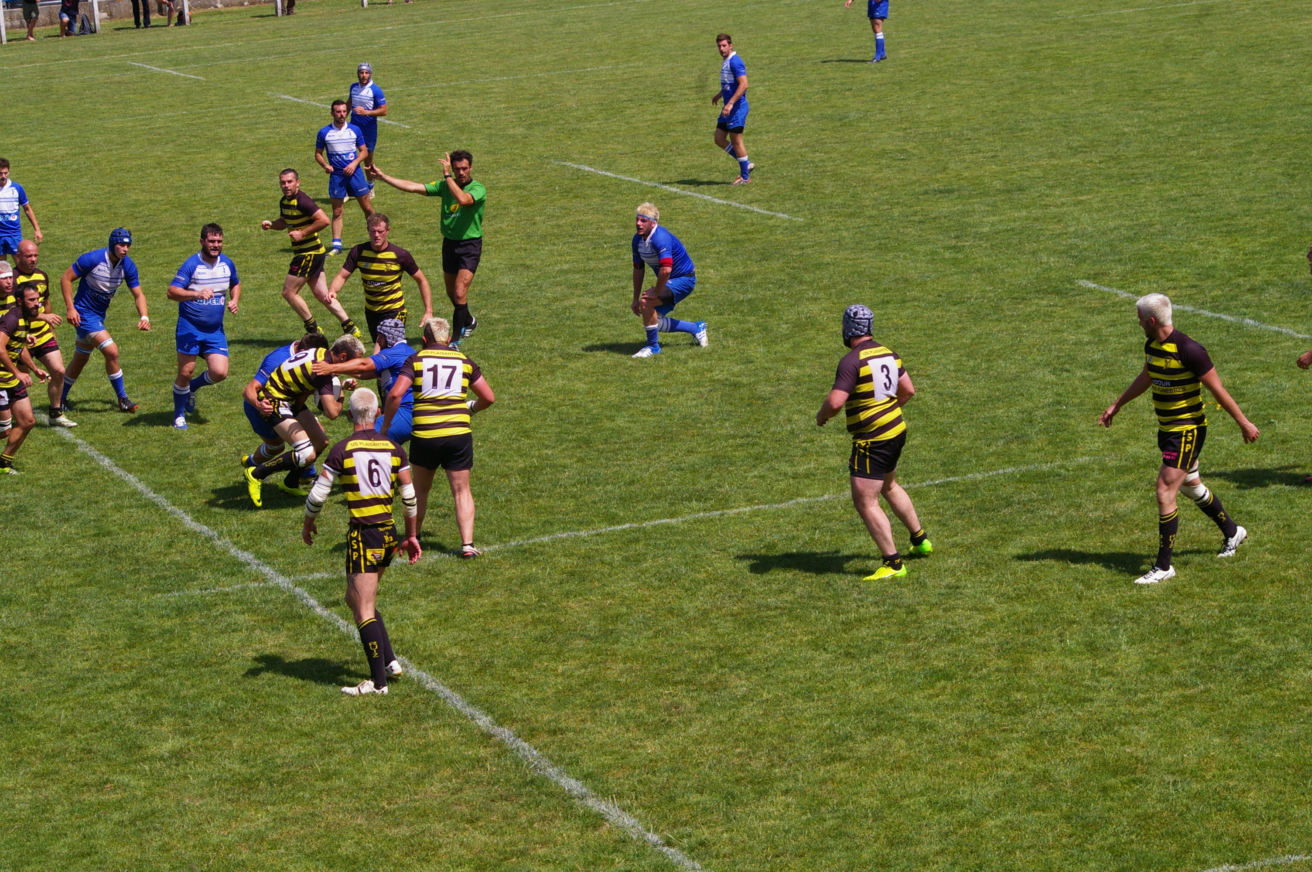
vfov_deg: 13.0
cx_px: 656
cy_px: 436
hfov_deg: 19.5
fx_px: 3823
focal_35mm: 105
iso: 400
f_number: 11
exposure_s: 1/750
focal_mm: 70
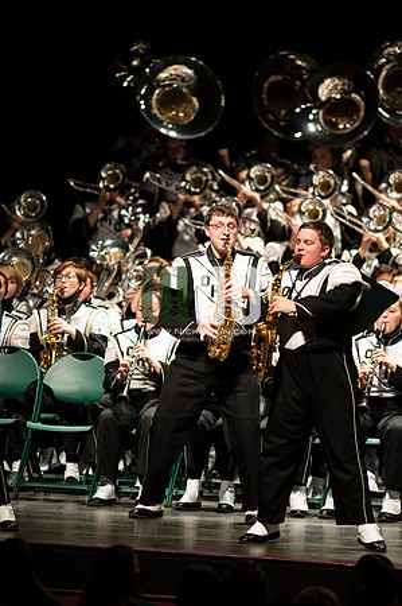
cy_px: 303
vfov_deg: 6.9
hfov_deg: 4.6
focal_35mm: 300
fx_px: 5036
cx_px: 201
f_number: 2.8
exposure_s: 1/500
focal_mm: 300
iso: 3200
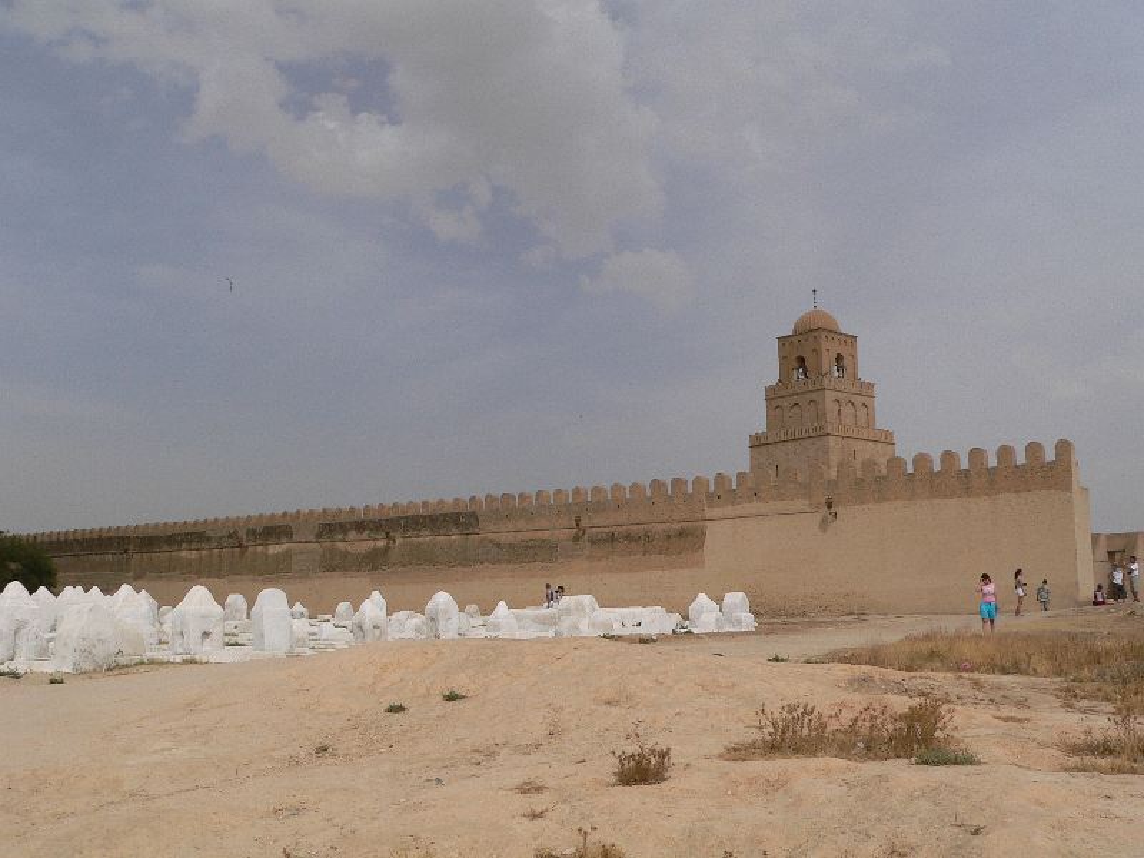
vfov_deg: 39.7
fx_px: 1190
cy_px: 429
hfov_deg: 51.4
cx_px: 572
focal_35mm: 36
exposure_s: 1/800
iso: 80
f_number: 5.6
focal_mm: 6
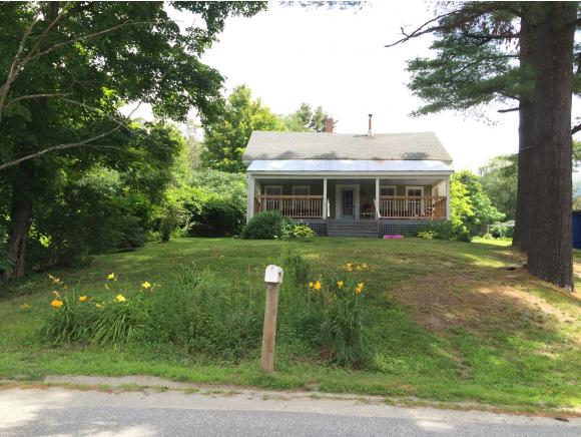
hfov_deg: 59.9
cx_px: 290
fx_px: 504
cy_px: 218
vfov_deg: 46.9
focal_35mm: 30
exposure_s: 1/466
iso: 32
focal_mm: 4.12
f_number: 2.2
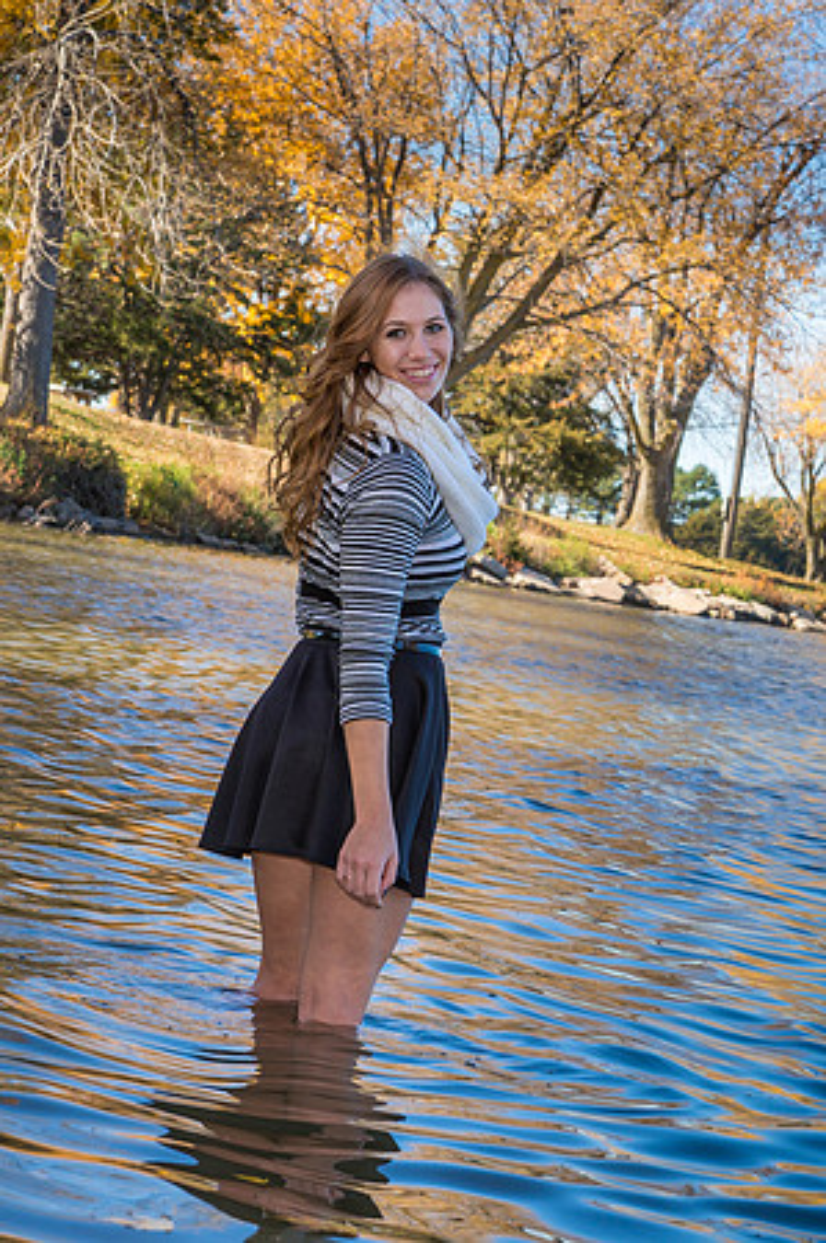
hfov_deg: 19.4
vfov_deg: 28.9
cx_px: 413
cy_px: 622
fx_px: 2415
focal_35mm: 70
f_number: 9
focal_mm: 70
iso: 100
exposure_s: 1/60
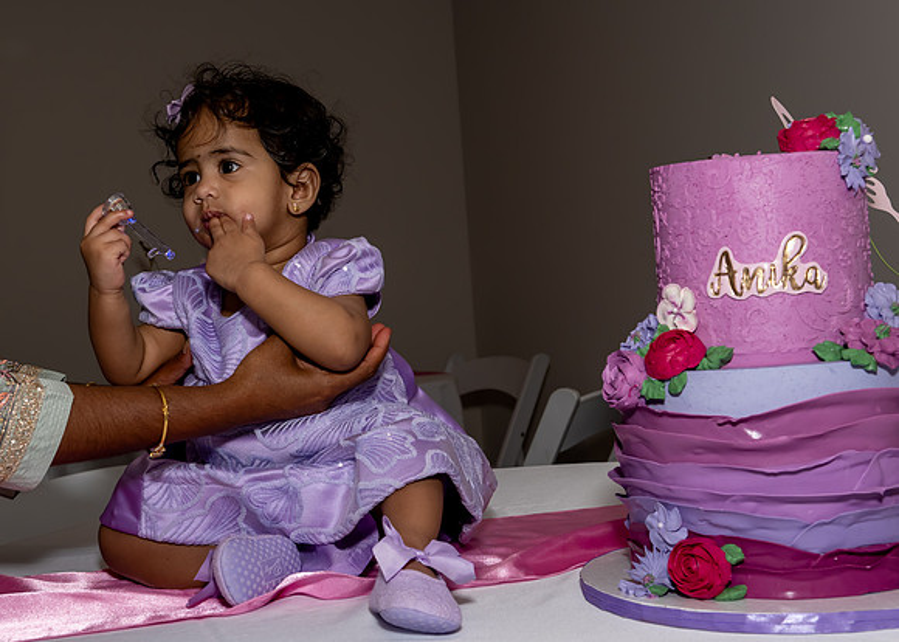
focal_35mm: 51
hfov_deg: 38.2
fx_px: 1296
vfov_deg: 27.8
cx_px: 394
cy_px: 307
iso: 640
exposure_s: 1/250
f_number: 7.1
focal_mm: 31
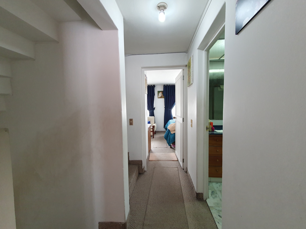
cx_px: 153
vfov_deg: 89.9
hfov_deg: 106.2
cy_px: 114
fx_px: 115
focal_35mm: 13
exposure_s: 1/40
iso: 320
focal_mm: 1.8
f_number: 2.2
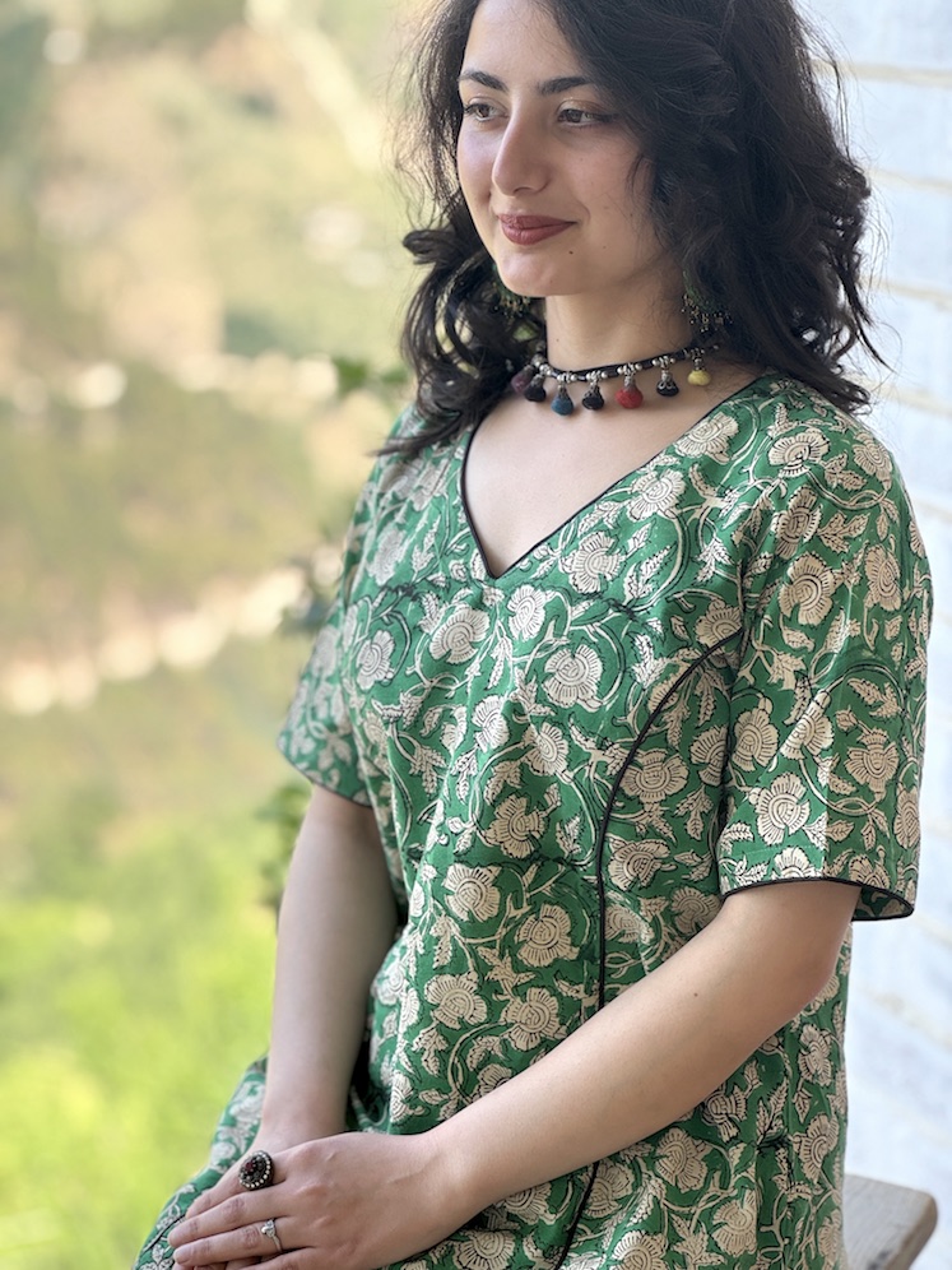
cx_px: 476
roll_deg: -0.6
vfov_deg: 25.3
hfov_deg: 19.1
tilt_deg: -14.2
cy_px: 635
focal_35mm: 77
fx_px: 2824
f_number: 2.8
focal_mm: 9
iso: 32
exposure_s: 1/99
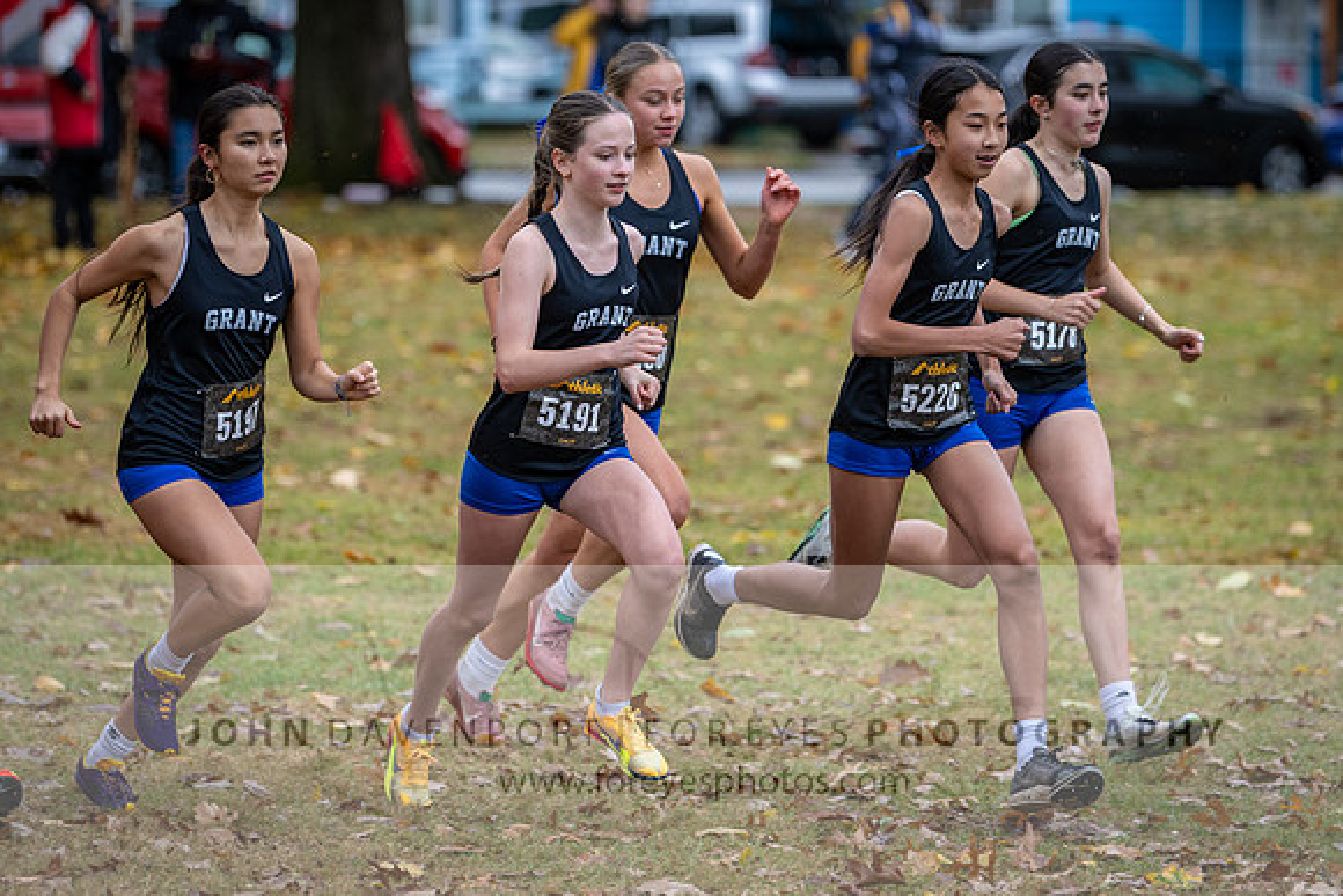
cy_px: 343
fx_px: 7543
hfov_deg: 10.2
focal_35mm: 202
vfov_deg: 6.8
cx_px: 692
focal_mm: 155
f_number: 2.8
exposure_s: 1/1000
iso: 360
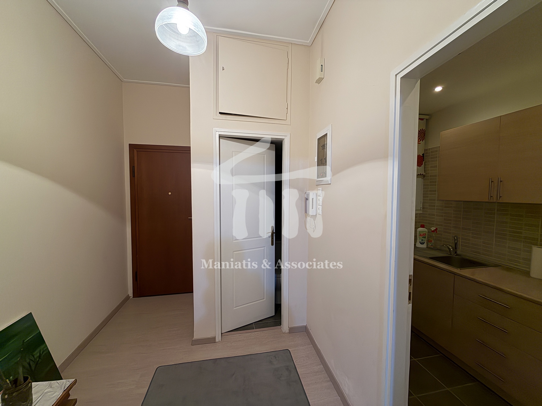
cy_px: 203
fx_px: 219
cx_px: 271
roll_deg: +0.1
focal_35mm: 14
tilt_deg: -2.8
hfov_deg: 102.1
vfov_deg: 85.7
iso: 400
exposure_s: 1/33
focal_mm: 2.22
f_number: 2.2
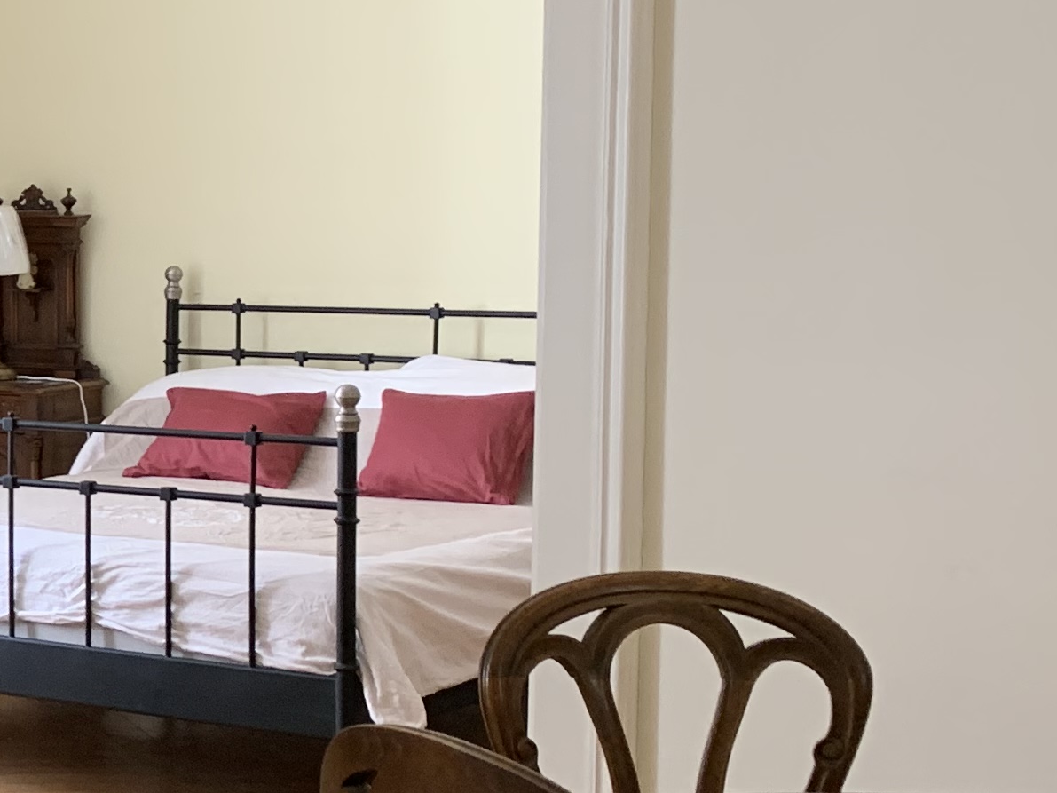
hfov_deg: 18.7
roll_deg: +0.4
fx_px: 2687
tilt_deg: -4.5
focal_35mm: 88
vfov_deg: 16.8
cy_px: 460
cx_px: -674
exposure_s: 1/50
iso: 125
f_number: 1.8
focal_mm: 4.25
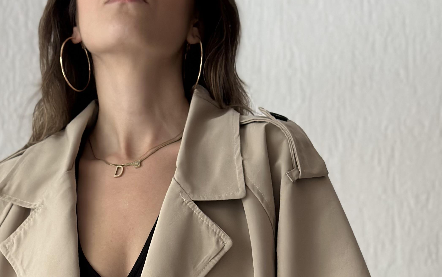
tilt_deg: +1.6
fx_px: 1180
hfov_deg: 21.2
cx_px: 164
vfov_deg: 12.7
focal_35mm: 98
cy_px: 411
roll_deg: -0.2
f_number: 1.78
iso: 200
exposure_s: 1/60
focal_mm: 6.86
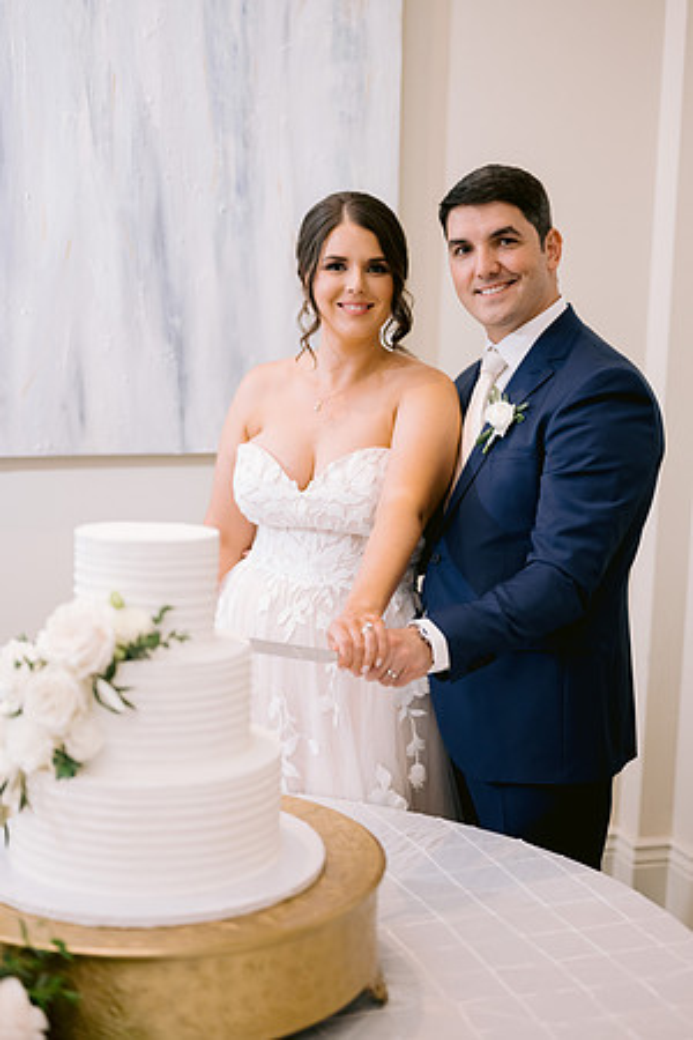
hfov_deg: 27.0
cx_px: 346
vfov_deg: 39.6
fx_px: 1444
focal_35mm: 50
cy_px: 520
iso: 1000
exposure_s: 1/125
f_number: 2
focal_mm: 50
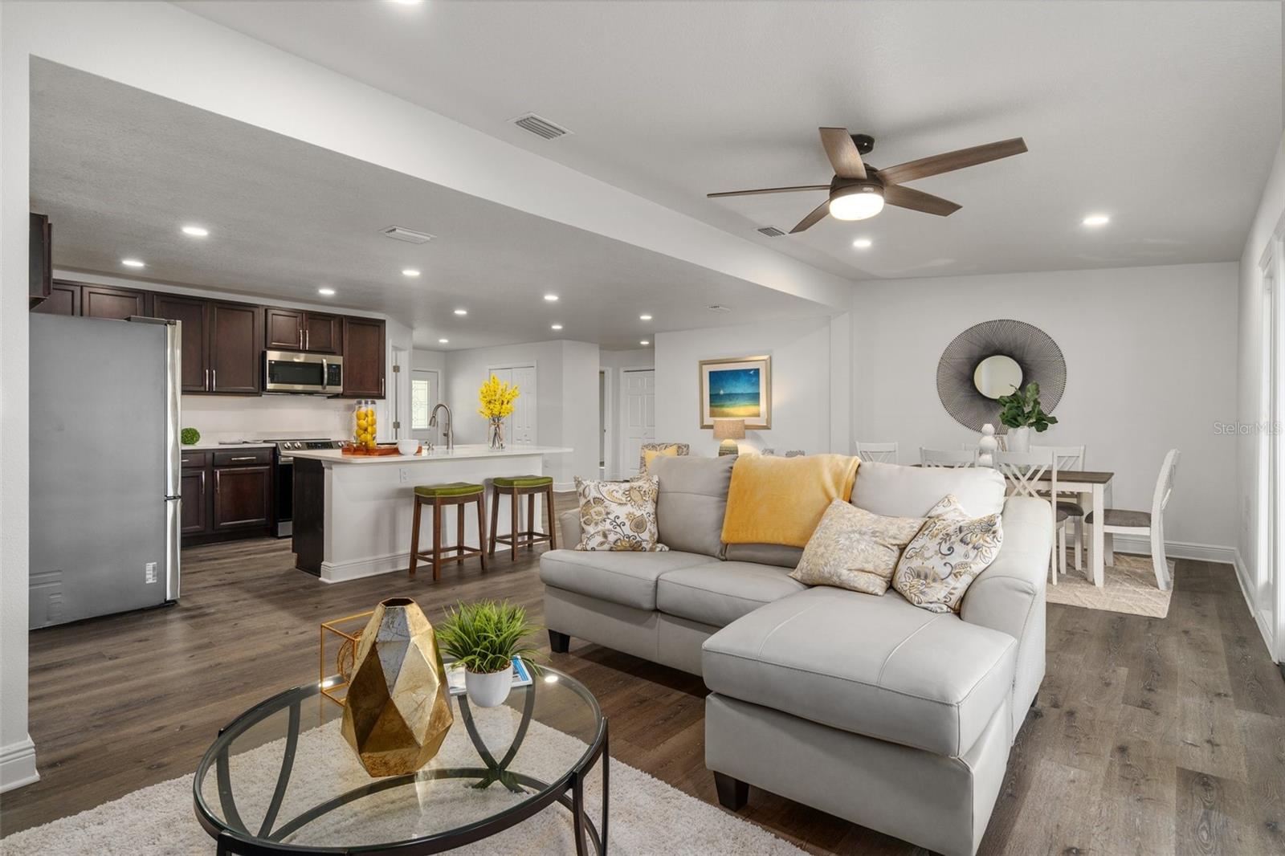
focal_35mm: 17
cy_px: 428
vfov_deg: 70.4
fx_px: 607
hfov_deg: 93.3
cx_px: 642
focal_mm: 17
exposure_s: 1/2.5
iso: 320
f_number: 8
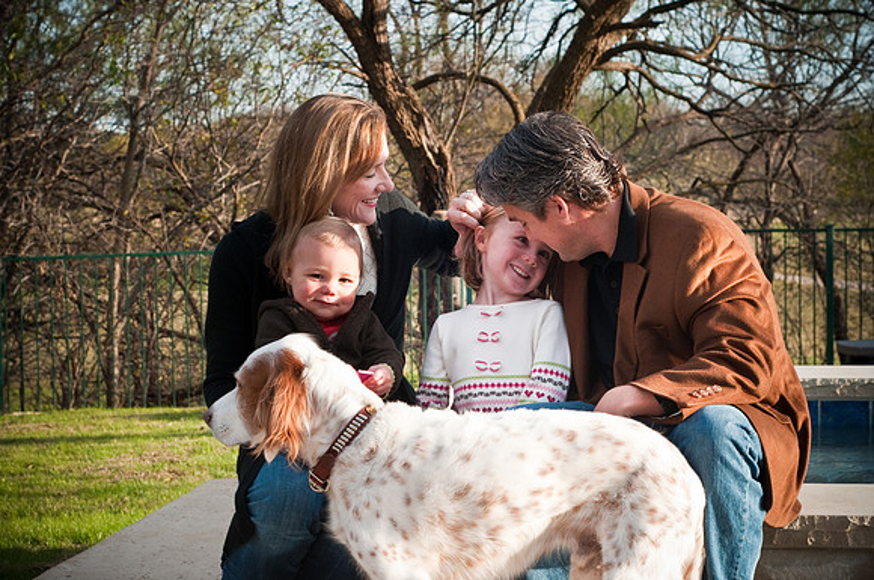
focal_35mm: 75
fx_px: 1818
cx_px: 437
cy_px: 290
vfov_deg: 18.1
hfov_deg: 27.0
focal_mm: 50
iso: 200
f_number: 7.1
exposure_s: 1/200
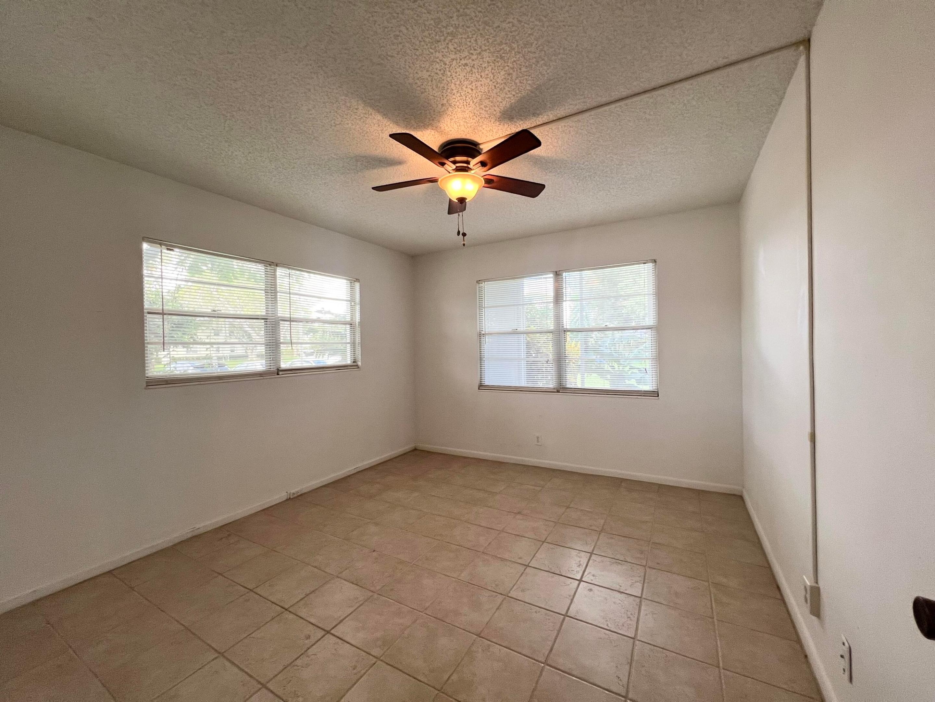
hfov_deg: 106.2
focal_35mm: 13
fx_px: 351
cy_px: 351
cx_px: 468
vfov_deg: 89.9
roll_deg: +1.2
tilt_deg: -1.2
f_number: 1.8
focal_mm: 1.57
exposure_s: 1/120
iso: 100
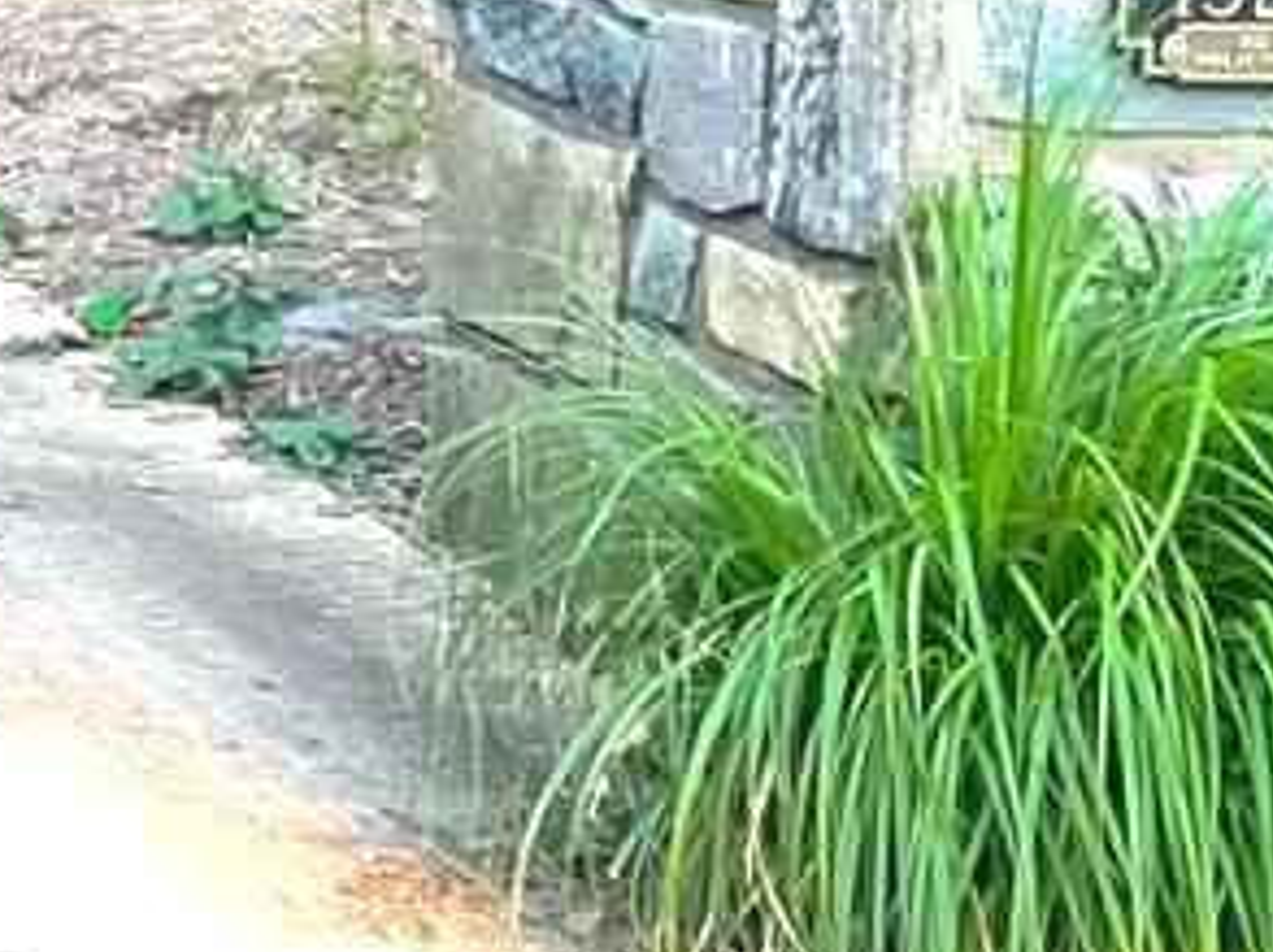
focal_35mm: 182
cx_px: -2081
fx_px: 6685
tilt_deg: -0.9
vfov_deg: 7.9
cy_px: -756
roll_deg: +0.9
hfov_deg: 9.4
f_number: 1.6
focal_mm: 4.2
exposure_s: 1/121
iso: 64
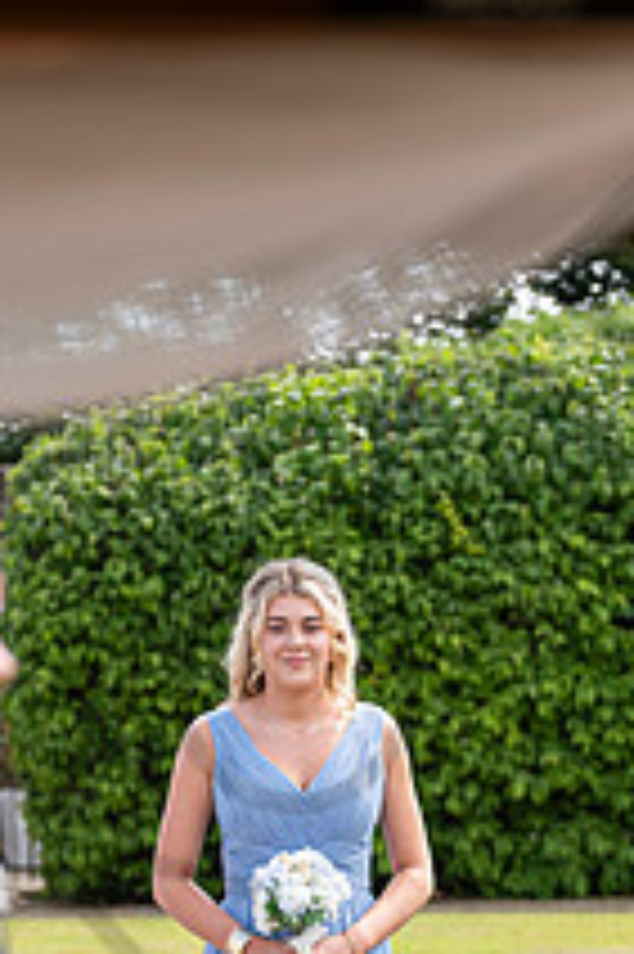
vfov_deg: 9.0
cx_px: 337
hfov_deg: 6.0
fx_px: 6006
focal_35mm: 227
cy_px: 828
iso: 200
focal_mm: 71.5
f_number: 3.2
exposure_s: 1/640
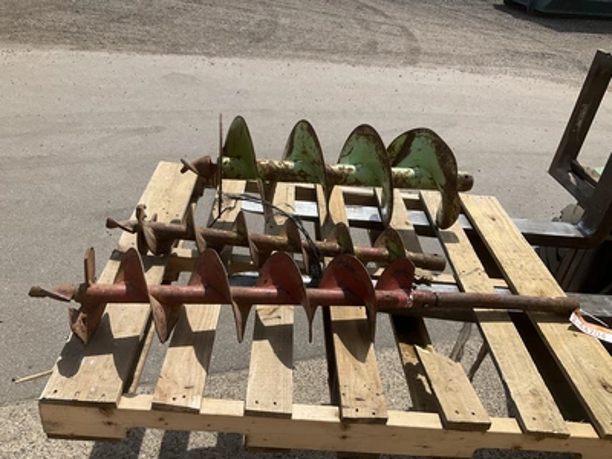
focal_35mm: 29
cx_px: 306
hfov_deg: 61.7
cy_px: 230
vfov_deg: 48.2
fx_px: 513
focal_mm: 3
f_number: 1.8
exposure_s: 1/2058
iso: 25
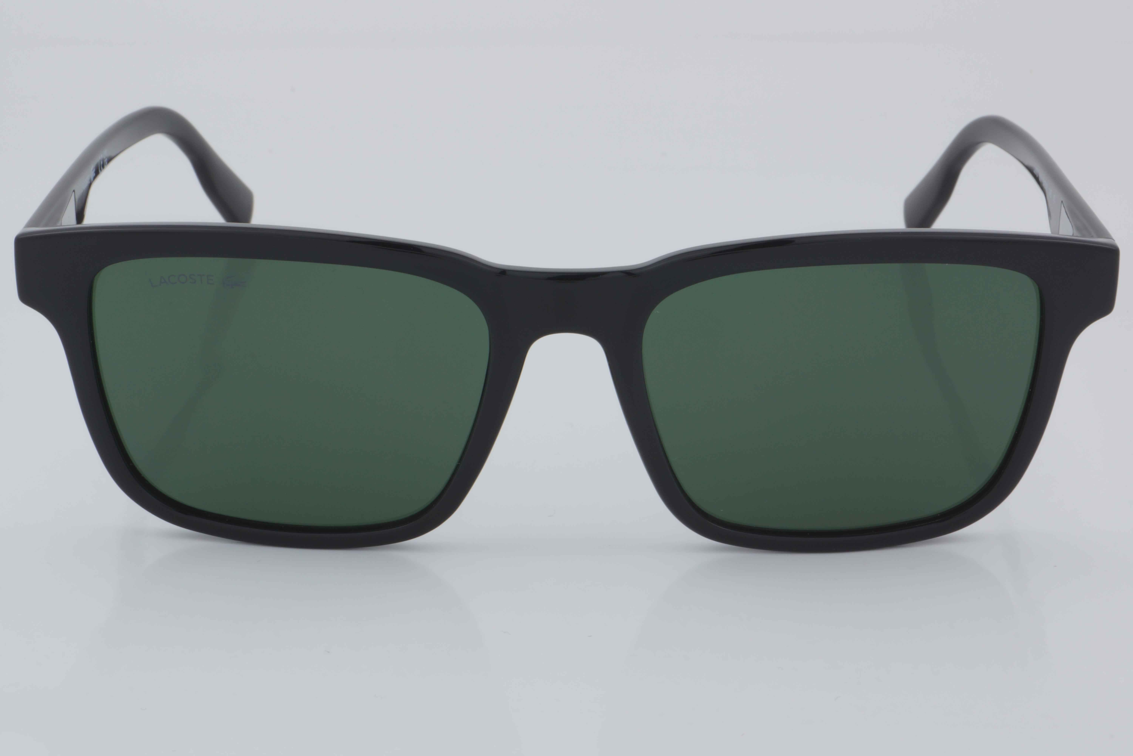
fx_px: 2596
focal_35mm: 82
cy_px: 378
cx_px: 566
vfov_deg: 16.6
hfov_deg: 24.6
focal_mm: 55
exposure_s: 1/4
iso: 100
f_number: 32
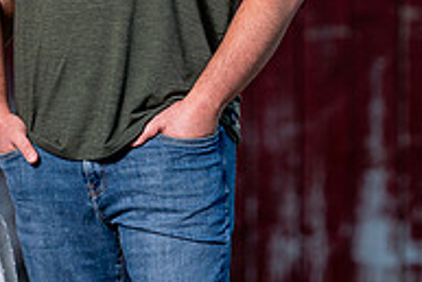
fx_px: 7144
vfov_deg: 2.3
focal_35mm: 609
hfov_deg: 3.4
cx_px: 217
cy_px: 0
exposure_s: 1/125
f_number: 5
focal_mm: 170
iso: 80
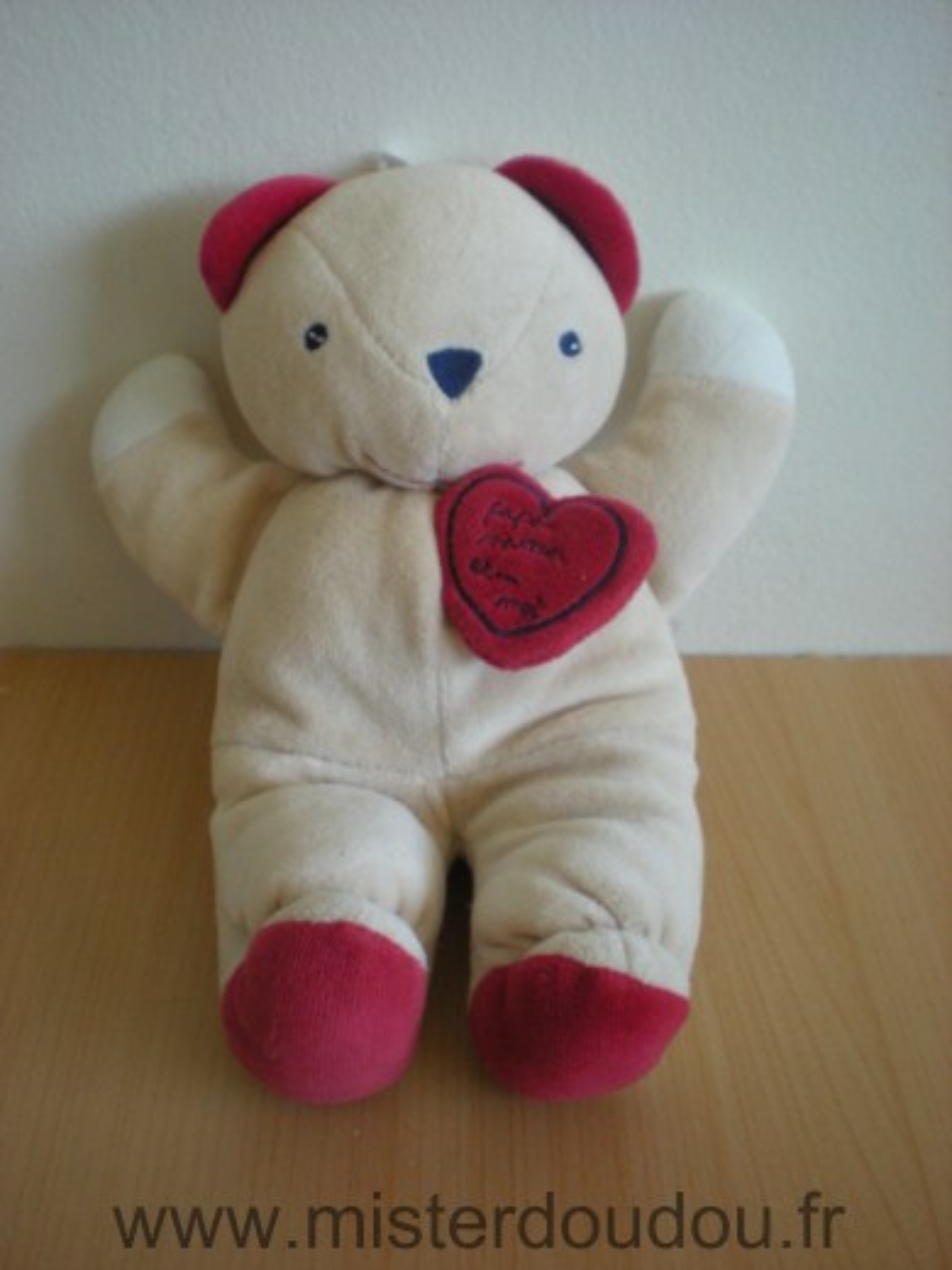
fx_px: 1393
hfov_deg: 37.7
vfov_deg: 49.0
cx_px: 476
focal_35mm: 38
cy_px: 635
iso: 200
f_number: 3.1
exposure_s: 1/63.7
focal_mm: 6.3
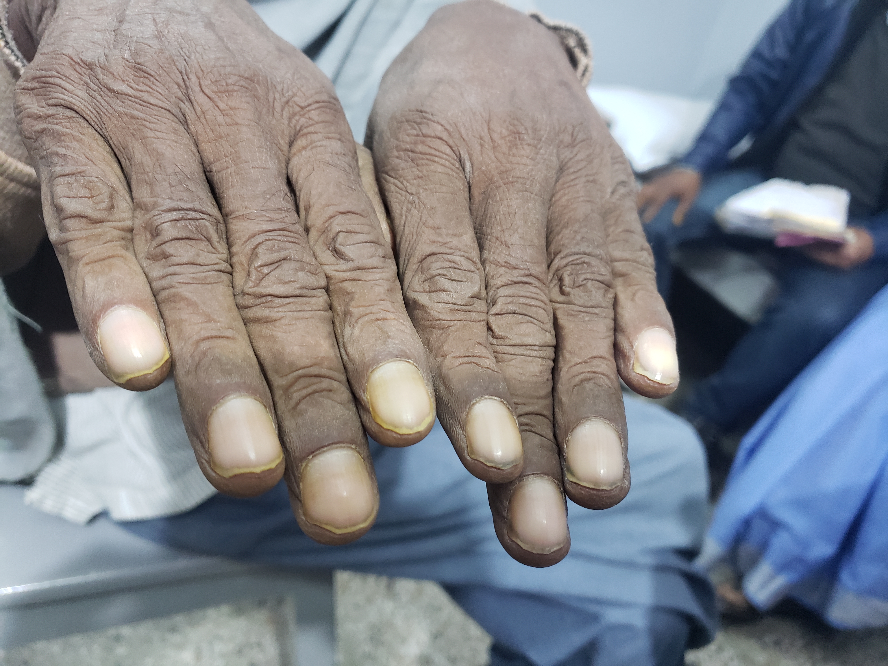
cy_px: 333
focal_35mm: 26
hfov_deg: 67.3
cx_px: 444
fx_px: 667
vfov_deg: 53.1
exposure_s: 1/25
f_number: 1.5
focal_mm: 4.3
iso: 250
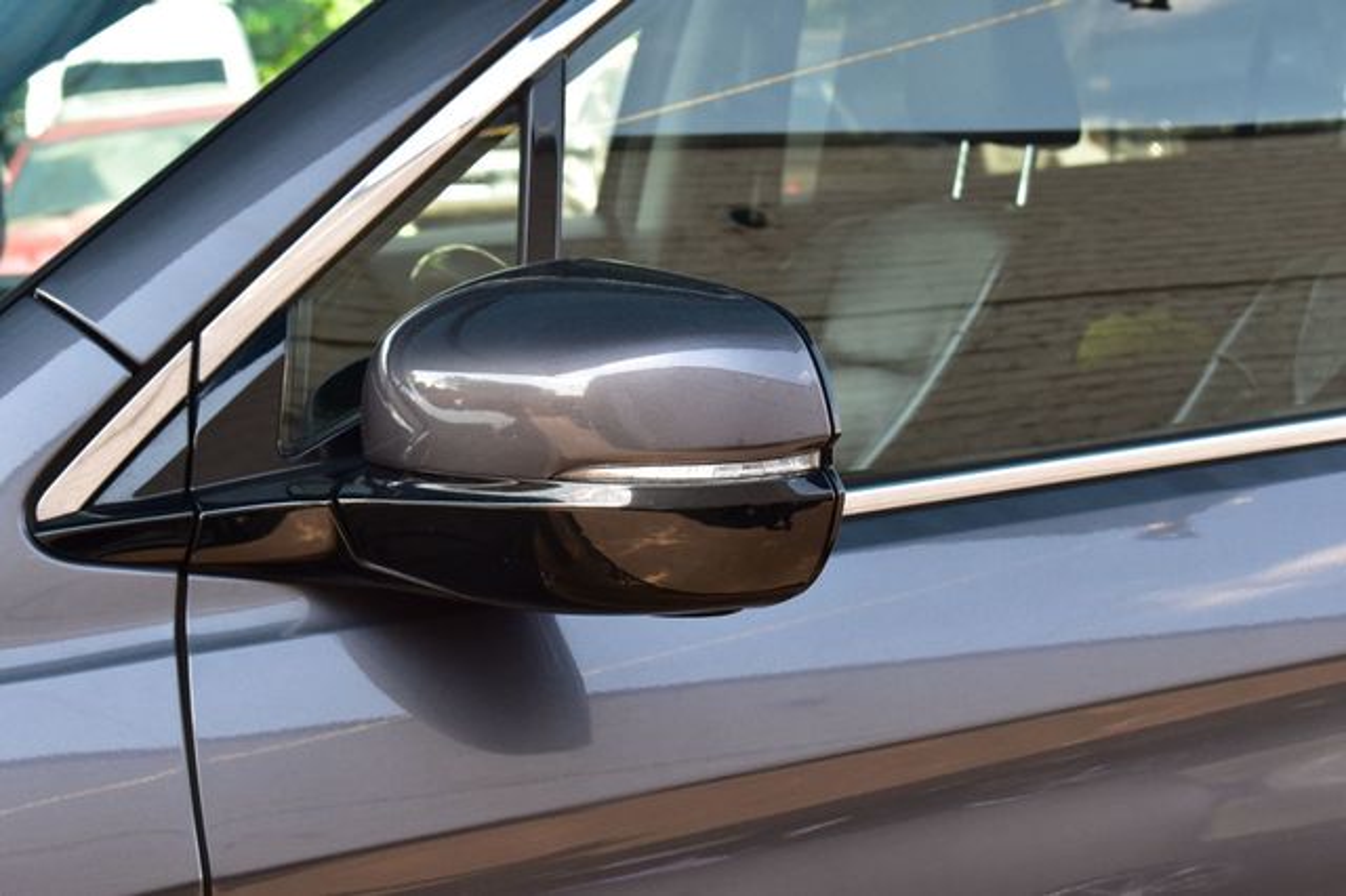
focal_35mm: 82
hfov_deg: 24.6
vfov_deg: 16.5
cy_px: 448
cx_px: 673
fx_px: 3083
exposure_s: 1/80
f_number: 8
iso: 400
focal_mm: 55
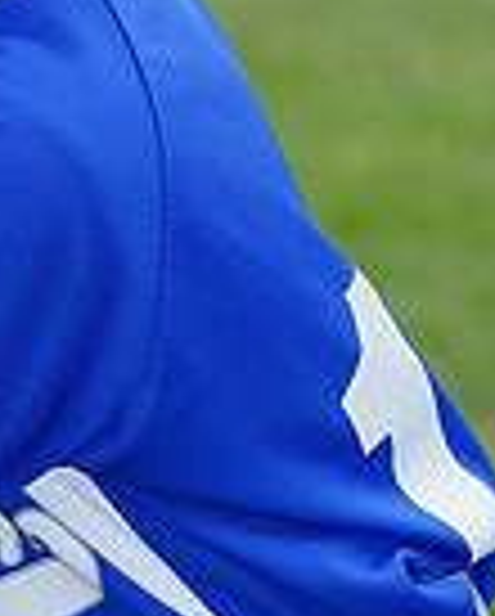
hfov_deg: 1.9
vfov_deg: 2.4
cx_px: -250
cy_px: -301
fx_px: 14526
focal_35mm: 795
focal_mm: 200
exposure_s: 1/200
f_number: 8
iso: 200
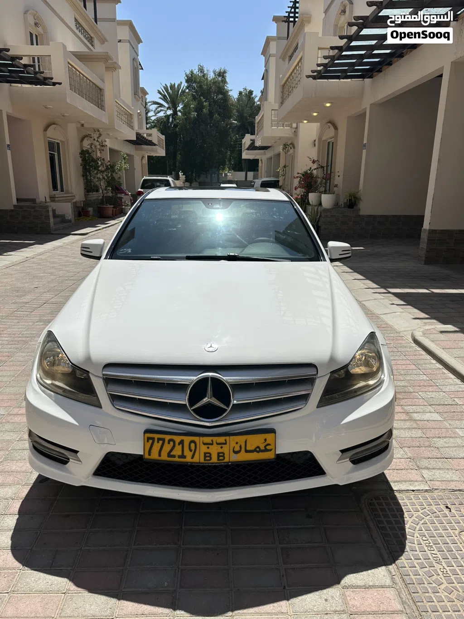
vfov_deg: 71.6
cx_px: 232
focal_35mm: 24
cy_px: 310
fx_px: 429
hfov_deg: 56.8
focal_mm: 6.86
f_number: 1.78
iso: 80
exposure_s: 1/9709
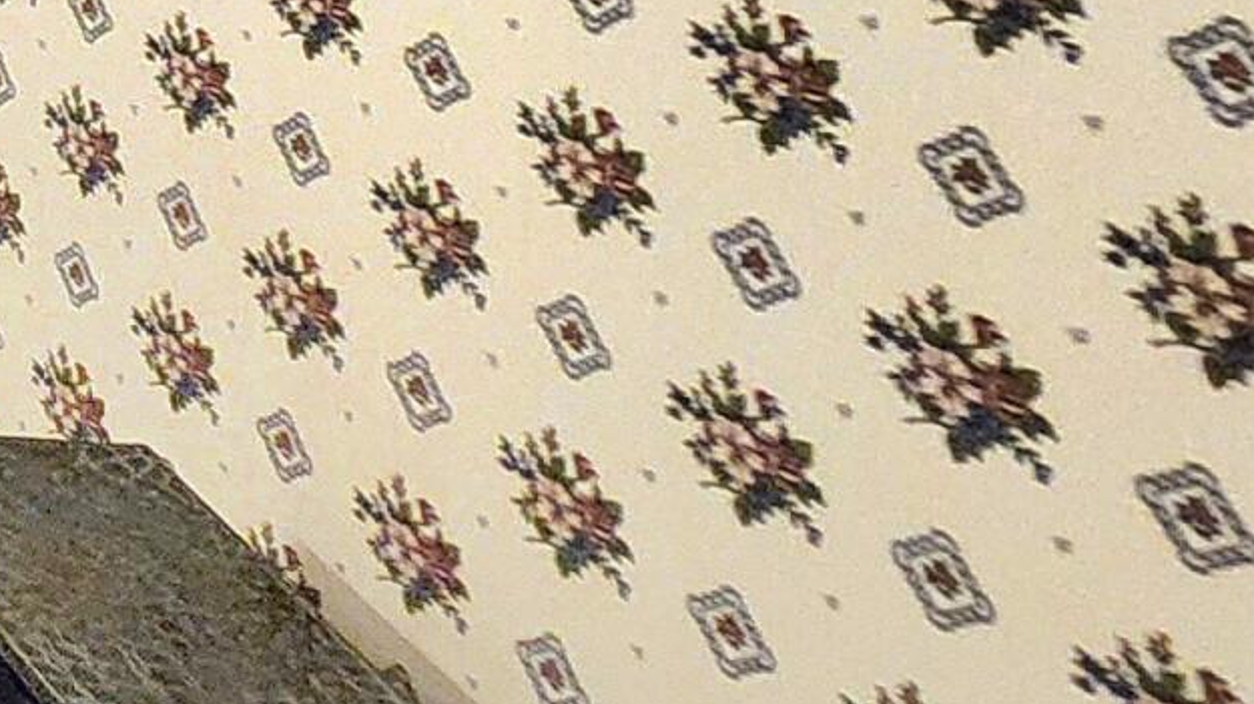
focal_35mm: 68
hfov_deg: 15.6
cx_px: -1701
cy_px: -878
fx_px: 2260
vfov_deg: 13.8
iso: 250
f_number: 2.2
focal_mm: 2.2
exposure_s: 1/60.2
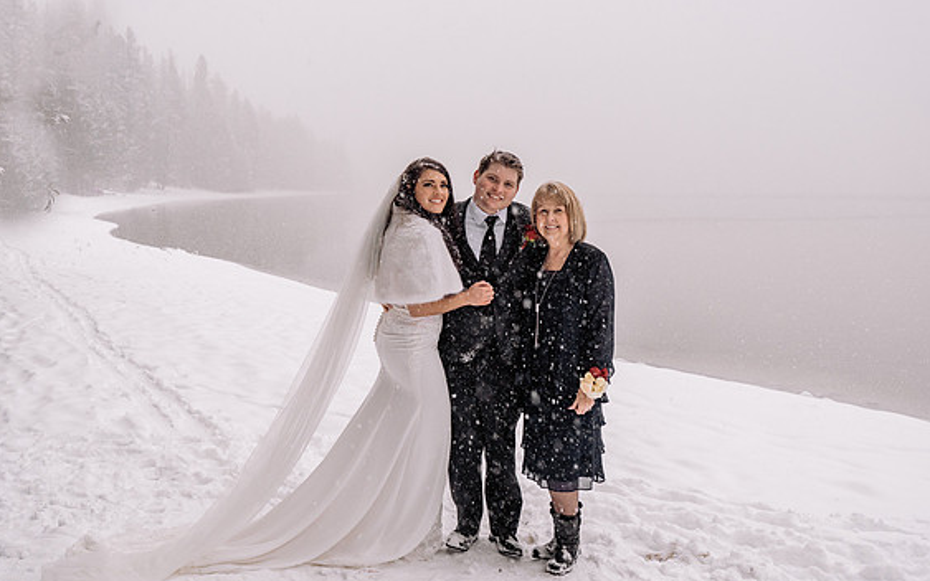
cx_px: 474
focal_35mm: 39
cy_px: 282
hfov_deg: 50.4
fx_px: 989
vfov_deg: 32.8
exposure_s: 1/250
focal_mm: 35
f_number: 5
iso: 1250
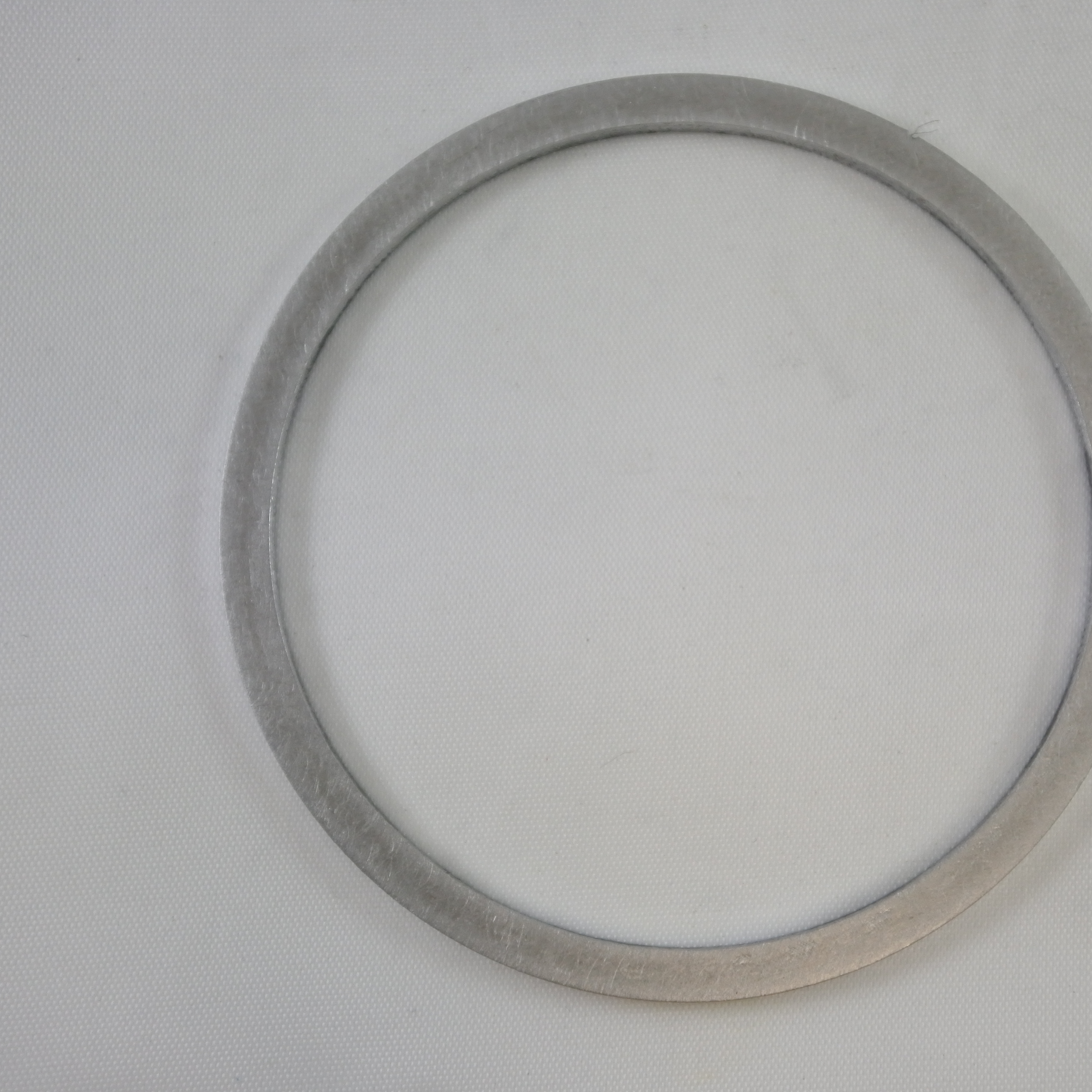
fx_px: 2534
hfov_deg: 24.3
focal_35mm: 71
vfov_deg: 24.3
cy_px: 551
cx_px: 615
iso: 400
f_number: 4.8
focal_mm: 20.6
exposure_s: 1/200
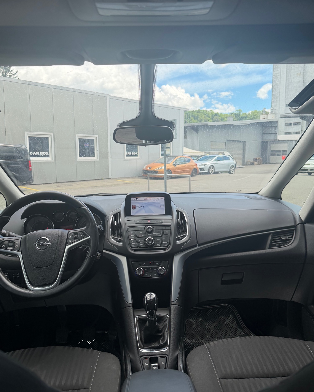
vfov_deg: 66.0
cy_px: 188
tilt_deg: -7.3
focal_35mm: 26
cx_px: 155
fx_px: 302
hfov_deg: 54.9
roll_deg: -0.5
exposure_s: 1/1437
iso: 100
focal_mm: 6.76
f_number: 1.78
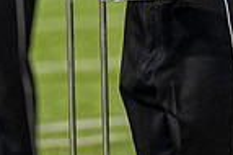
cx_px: 127
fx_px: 7842
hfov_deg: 1.7
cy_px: -134
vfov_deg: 1.1
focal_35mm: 1213
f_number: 2.8
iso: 1000
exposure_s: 1/500
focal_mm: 200
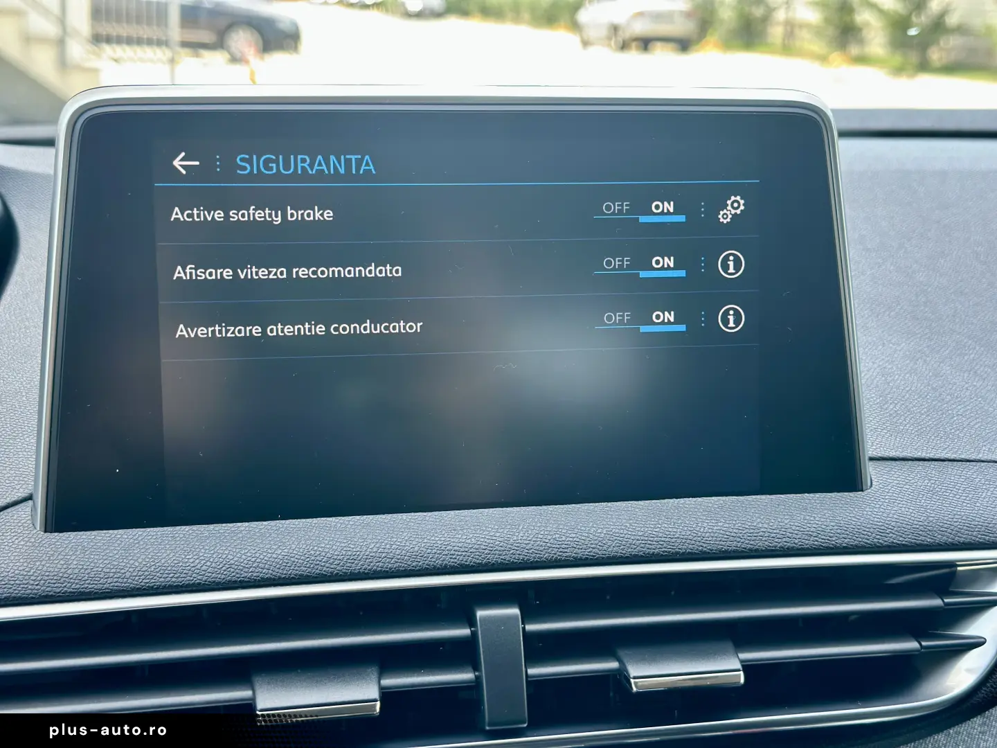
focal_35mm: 48
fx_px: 1382
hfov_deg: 39.7
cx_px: 498
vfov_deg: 30.3
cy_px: 374
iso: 100
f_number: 1.78
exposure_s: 1/127
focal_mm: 6.86
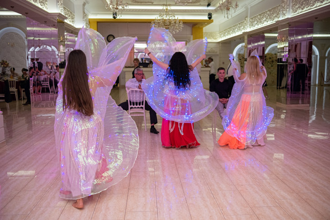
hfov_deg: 54.4
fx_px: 321
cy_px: 110
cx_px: 165
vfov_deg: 37.9
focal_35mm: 35
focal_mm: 23
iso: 800
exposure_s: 1/125
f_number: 2
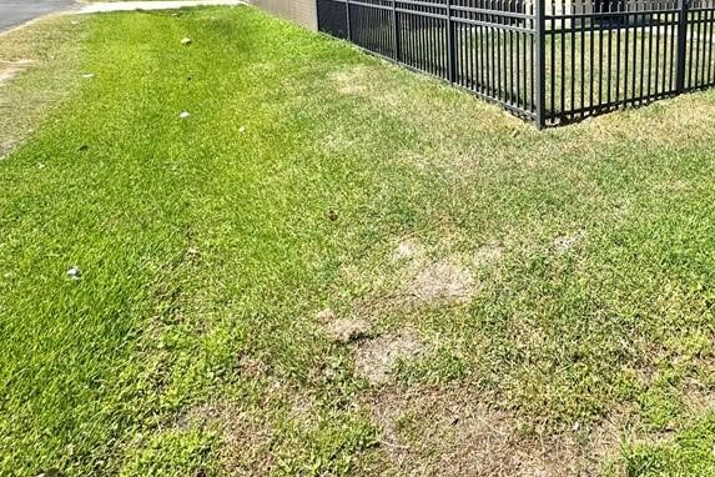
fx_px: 516
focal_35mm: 26
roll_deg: -1.0
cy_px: 60
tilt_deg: -10.7
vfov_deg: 45.5
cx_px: 559
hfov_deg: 64.1
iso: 40
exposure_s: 1/1567
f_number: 2.2
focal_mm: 2.22
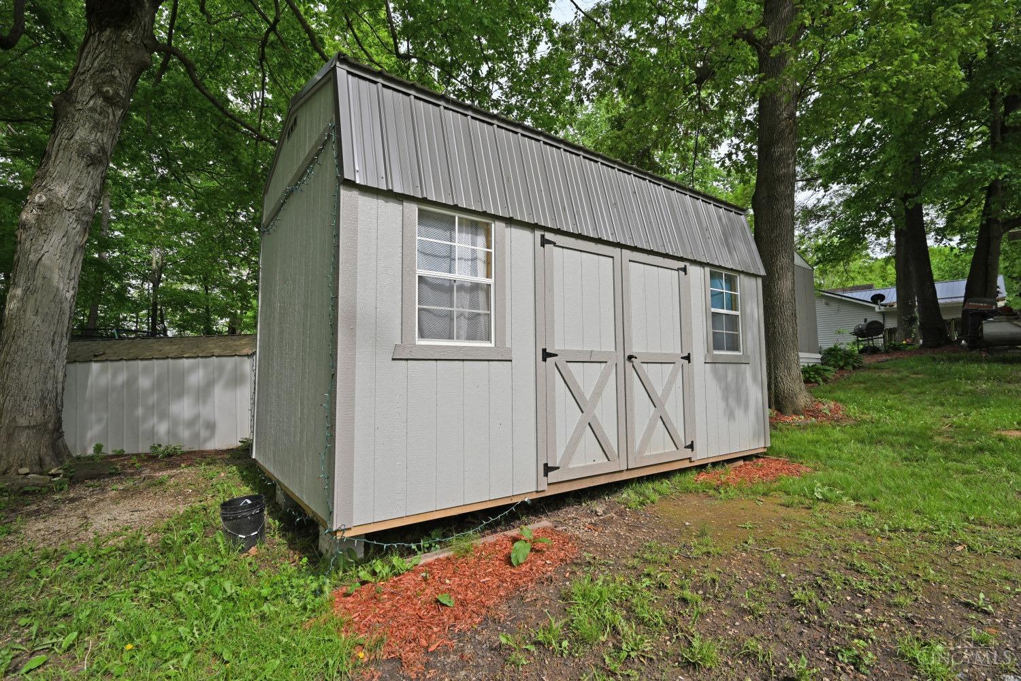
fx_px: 482
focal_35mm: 17
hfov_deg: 93.3
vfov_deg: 70.4
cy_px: 340
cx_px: 510
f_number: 5.6
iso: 100
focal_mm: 17
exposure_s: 1/250
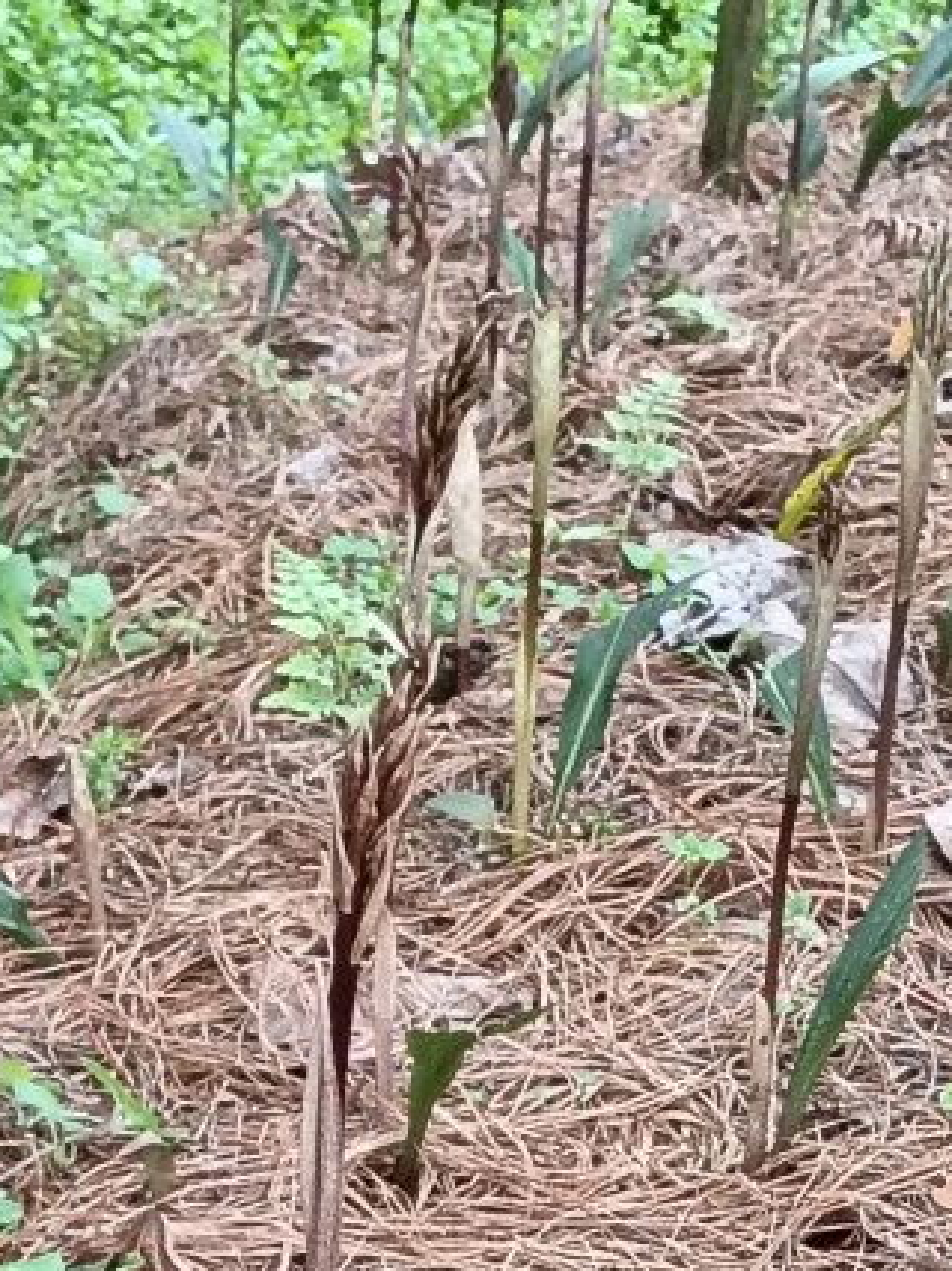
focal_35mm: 105
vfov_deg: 18.1
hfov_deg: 14.1
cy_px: 1374
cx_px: 649
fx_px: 3852
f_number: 1.8
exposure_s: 1/20
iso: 2022
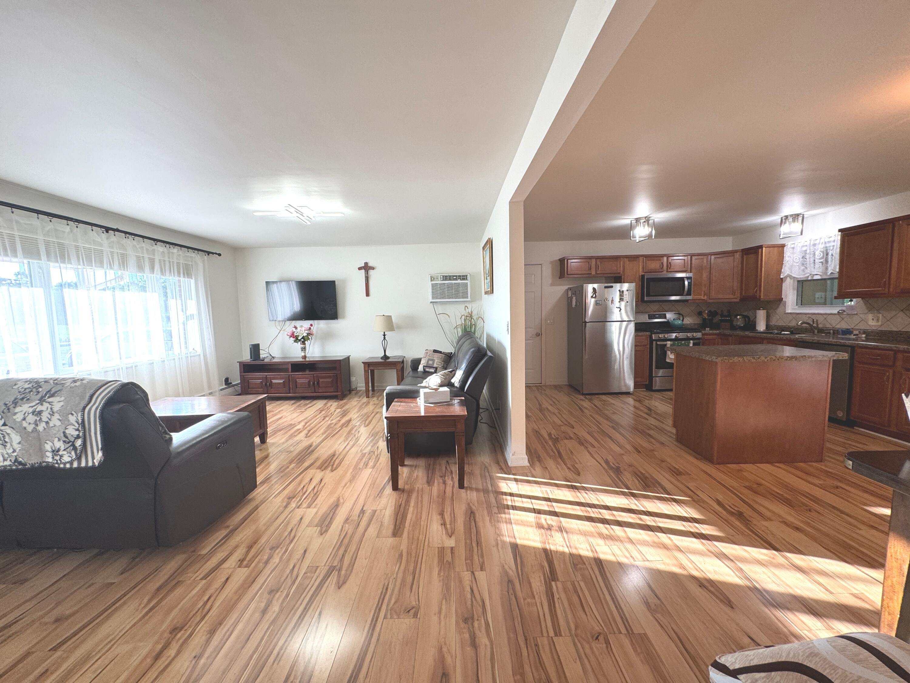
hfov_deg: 102.1
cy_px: 342
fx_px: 368
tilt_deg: -5.7
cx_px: 455
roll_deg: +1.3
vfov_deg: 85.7
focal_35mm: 14
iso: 125
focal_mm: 2.22
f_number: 2.2
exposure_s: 1/120
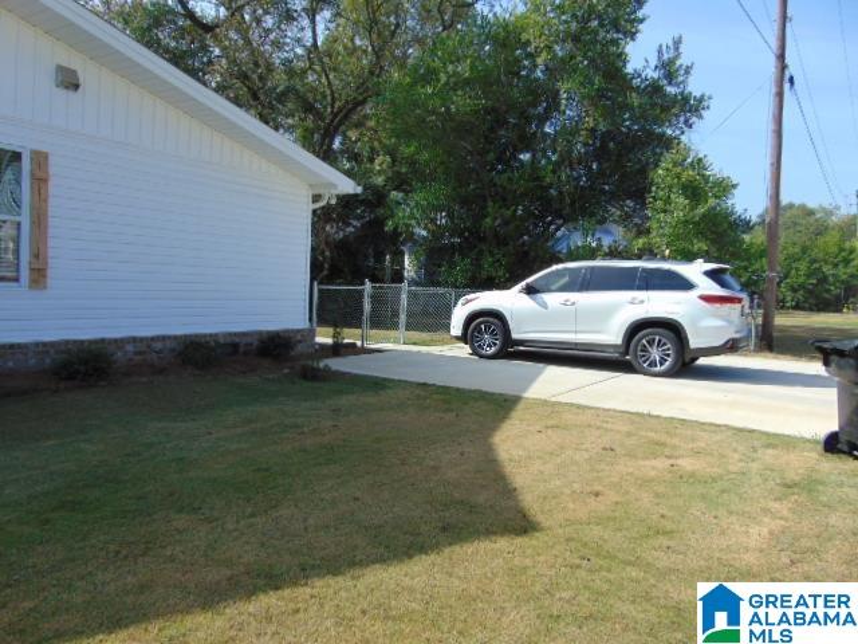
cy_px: 322
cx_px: 429
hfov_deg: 69.4
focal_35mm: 25
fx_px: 620
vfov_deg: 54.9
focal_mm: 4.5
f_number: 3
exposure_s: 1/800
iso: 80
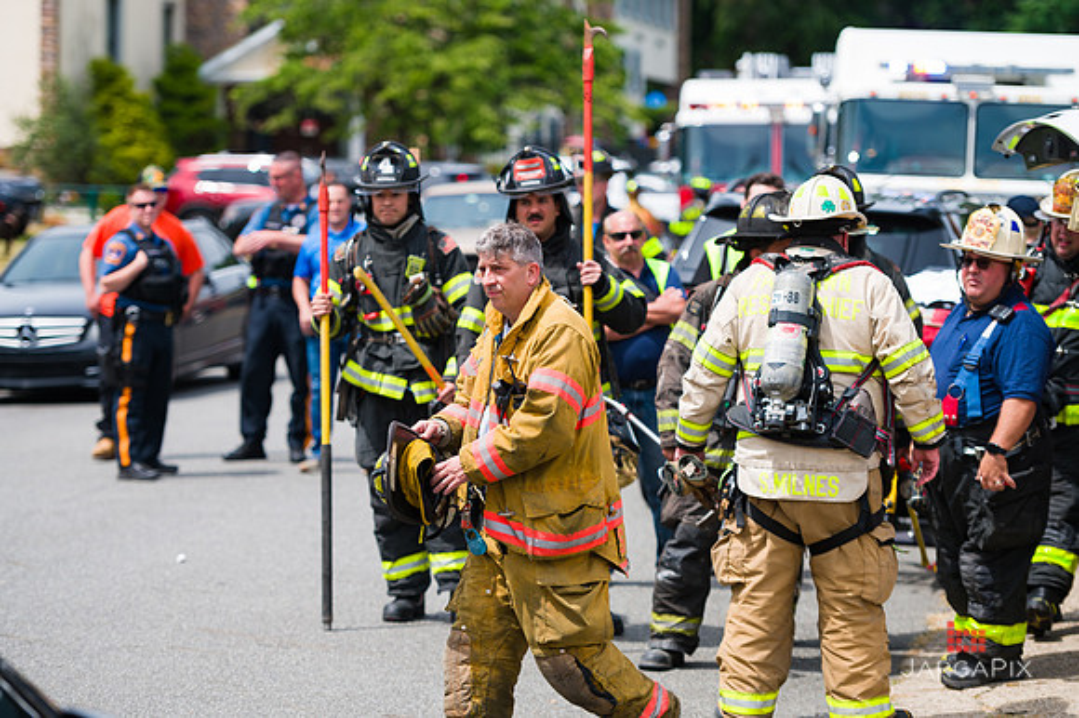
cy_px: 359
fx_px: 3654
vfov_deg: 11.2
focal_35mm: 122
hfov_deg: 16.8
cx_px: 540
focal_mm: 122
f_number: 3.2
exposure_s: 1/2000
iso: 200
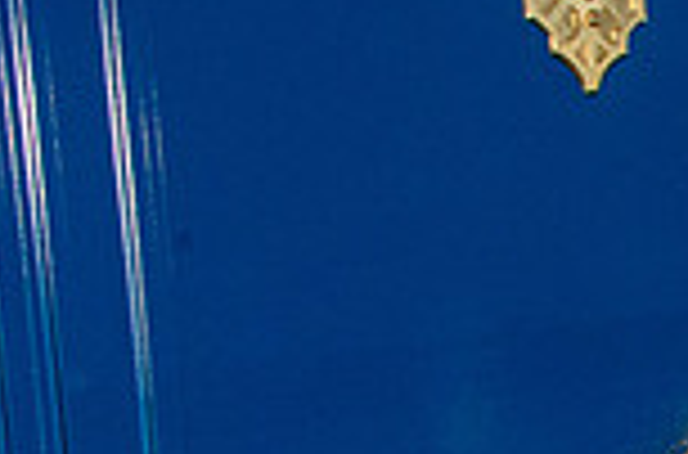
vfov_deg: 7.3
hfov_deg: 10.6
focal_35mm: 182
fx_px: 3467
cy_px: 728
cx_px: 1246
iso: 2500
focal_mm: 32
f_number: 16
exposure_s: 1/160
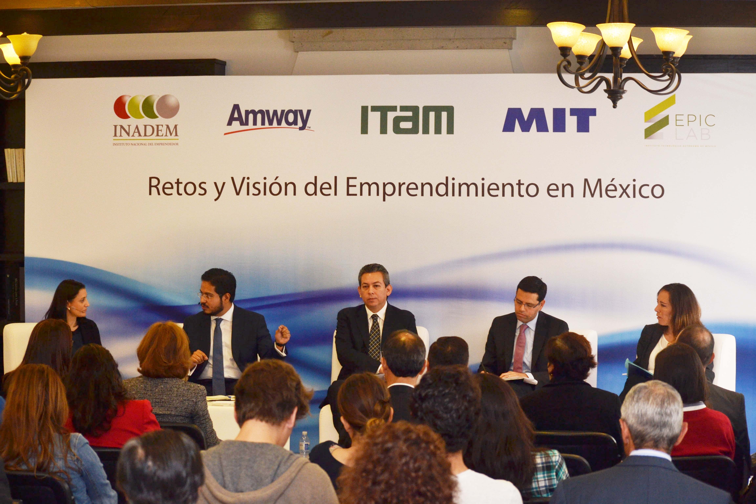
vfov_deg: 16.6
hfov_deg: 24.6
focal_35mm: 82
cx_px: 378
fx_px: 1732
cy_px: 252
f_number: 5
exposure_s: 1/100
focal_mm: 55
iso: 400
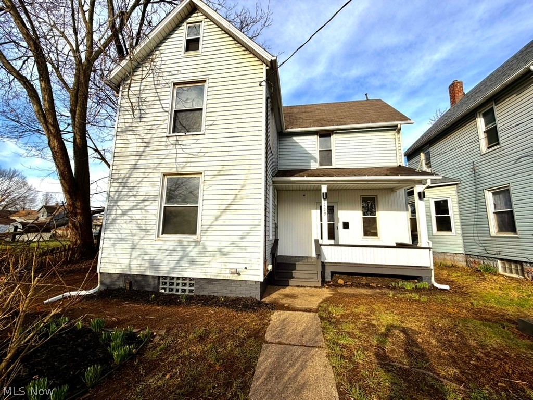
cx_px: 266
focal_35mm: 14
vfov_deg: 85.7
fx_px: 216
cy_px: 200
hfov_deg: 102.1
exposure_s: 1/770
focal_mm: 2.22
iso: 32
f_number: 2.2
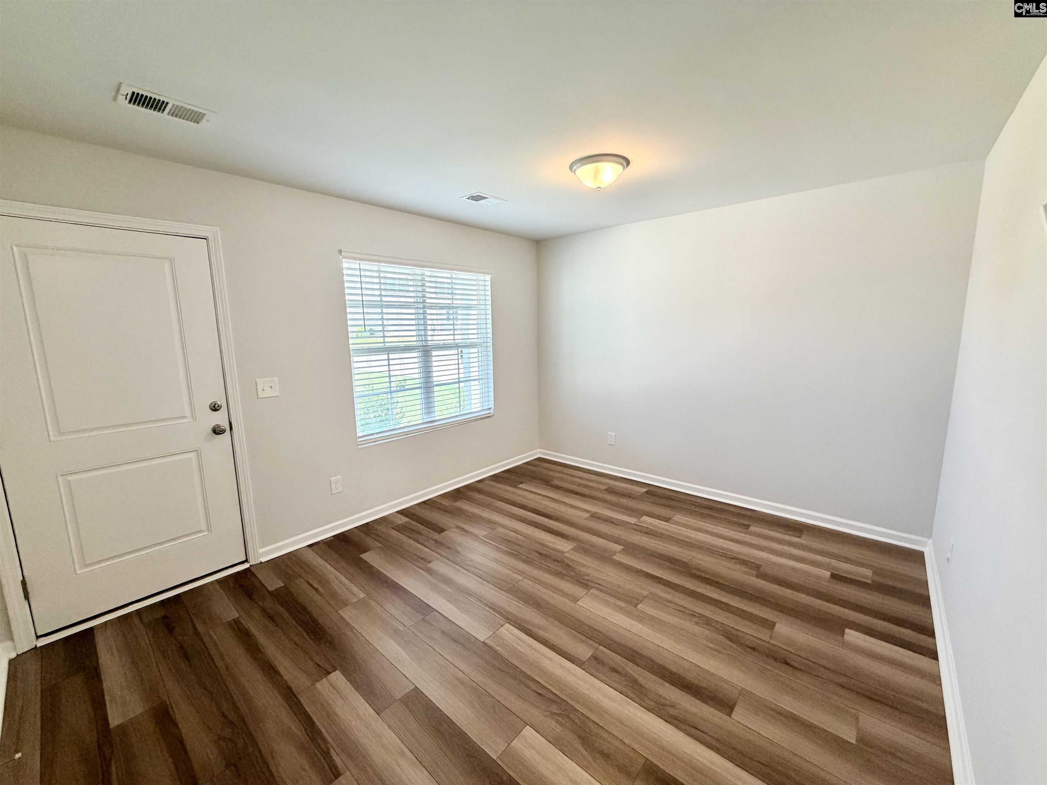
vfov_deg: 85.7
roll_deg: +0.9
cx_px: 524
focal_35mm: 14
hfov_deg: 102.1
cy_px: 392
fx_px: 423
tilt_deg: -8.9
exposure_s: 1/120
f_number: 2.2
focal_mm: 2.22
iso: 200
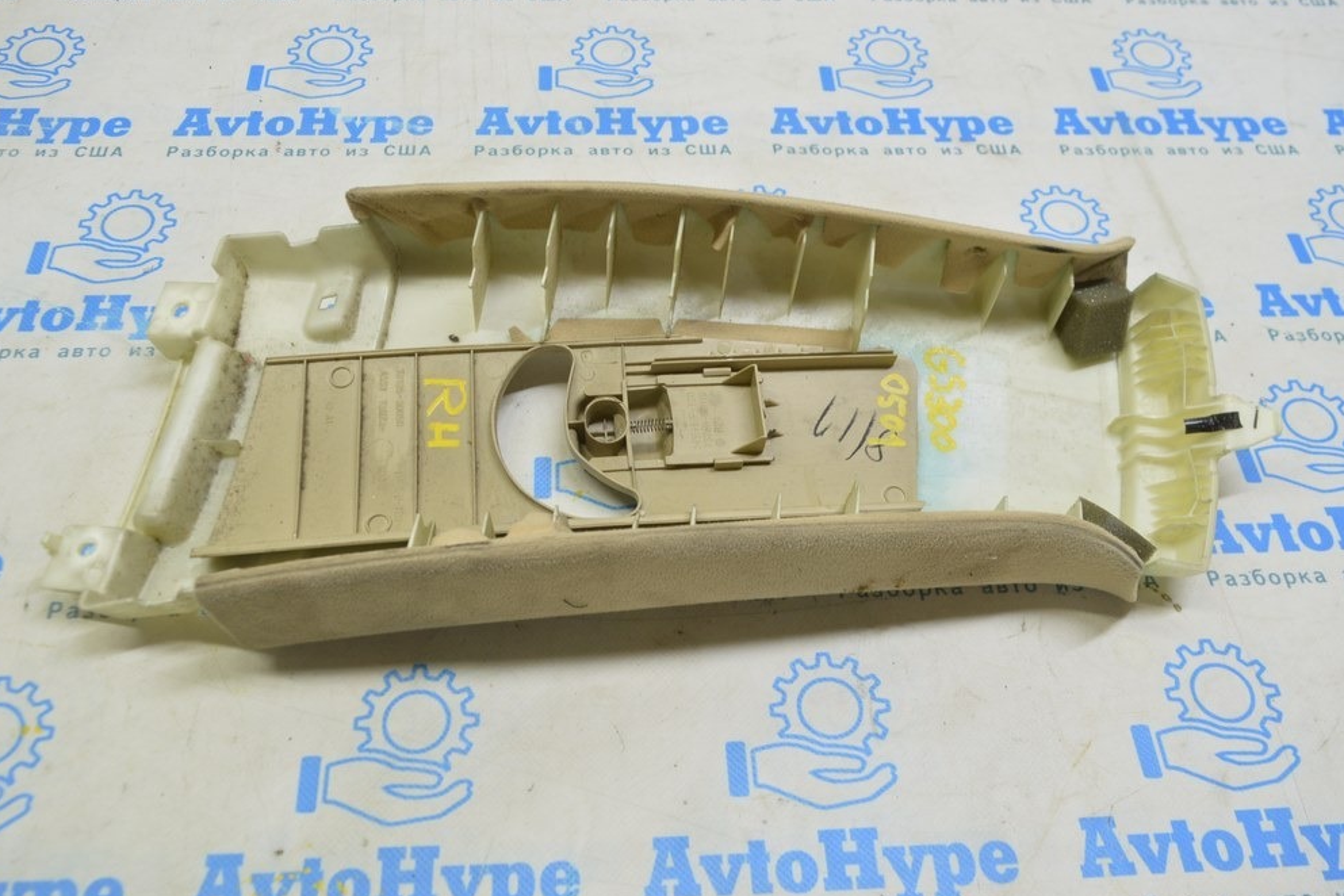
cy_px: 455
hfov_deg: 55.8
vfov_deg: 38.9
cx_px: 652
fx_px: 1269
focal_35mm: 34
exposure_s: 1/20
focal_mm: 22
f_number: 5.6
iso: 400
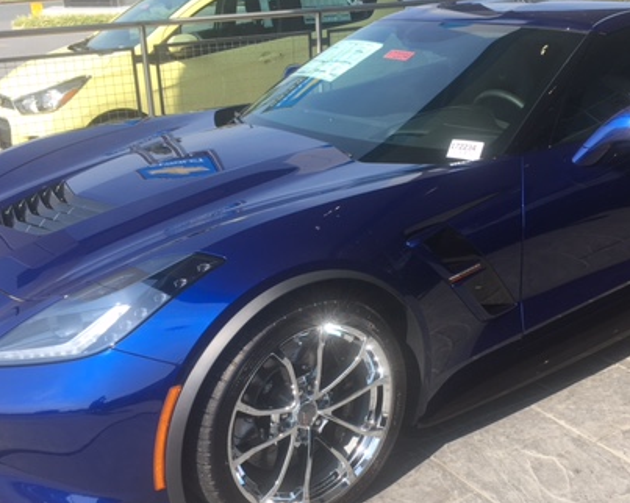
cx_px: 349
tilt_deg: -23.6
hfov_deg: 41.1
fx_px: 839
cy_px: 289
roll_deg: +0.9
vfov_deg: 33.4
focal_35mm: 45
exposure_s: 1/641
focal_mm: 4.15
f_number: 2.2
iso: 25
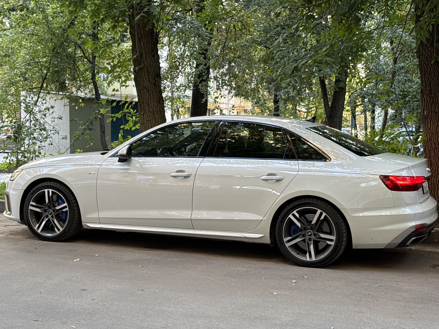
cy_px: 171
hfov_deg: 35.5
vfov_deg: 27.0
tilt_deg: -3.3
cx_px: 227
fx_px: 685
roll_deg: -0.4
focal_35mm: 54
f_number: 1.78
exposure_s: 1/60
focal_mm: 6.76
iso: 100
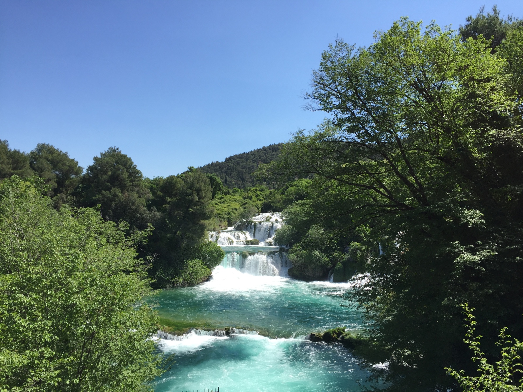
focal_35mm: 29
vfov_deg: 48.2
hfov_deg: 61.7
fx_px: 438
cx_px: 262
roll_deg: -0.9
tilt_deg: +3.6
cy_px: 196
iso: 32
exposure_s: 1/1522
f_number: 2.2
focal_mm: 4.15
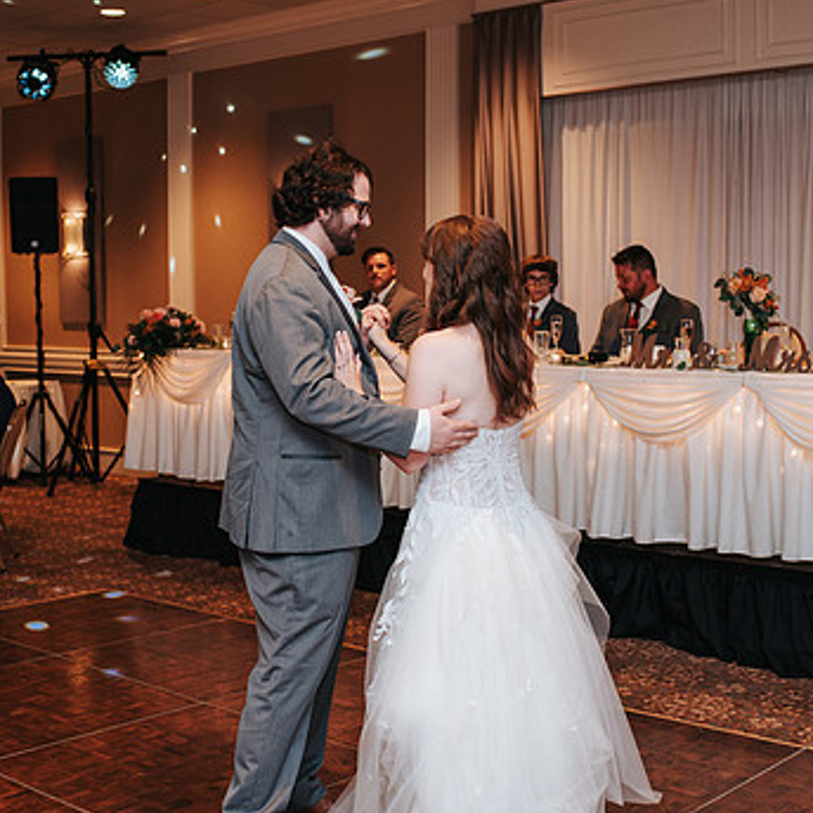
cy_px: 419
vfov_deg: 32.2
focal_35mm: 53
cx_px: 377
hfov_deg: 32.2
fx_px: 1408
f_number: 2.8
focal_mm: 35
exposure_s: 1/160
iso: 1000
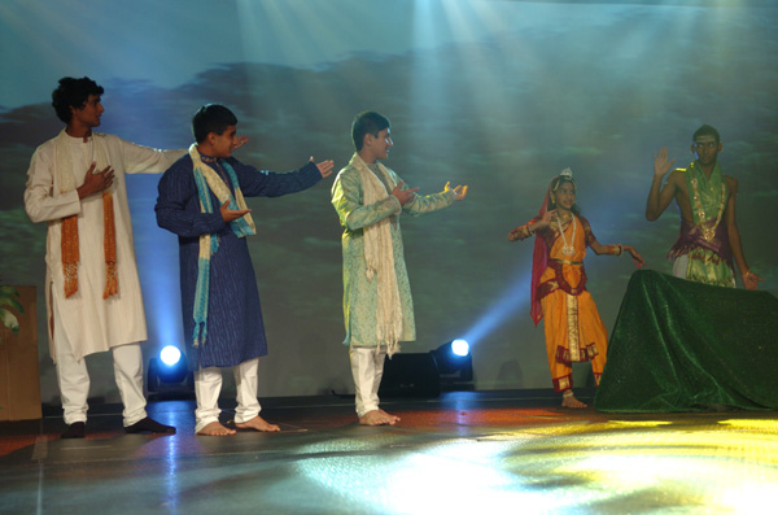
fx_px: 1294
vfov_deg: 22.5
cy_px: 258
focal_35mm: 60
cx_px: 389
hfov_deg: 33.5
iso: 400
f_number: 2.8
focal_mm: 40
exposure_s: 1/100
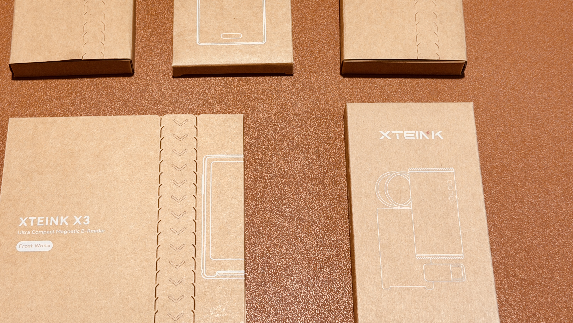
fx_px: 988
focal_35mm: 65
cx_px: 244
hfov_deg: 32.3
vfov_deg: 18.5
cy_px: 124
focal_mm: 6.76
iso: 250
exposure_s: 1/60
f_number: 1.78
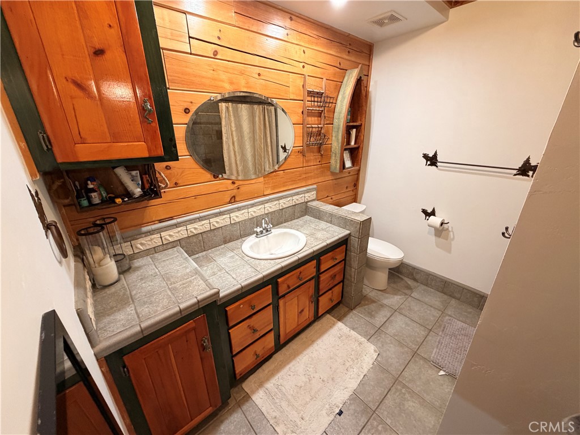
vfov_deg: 85.7
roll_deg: +1.2
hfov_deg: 102.1
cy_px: 218
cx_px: 290
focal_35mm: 14
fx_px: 235
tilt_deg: -22.7
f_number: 2.2
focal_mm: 2.22
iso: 320
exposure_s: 1/60
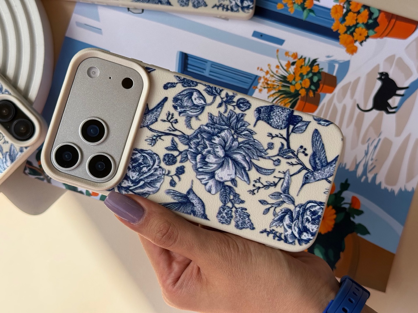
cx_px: 209
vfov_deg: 30.3
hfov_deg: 39.7
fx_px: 580
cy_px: 156
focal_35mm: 48
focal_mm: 6.76
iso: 80
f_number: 1.78
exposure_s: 1/2208
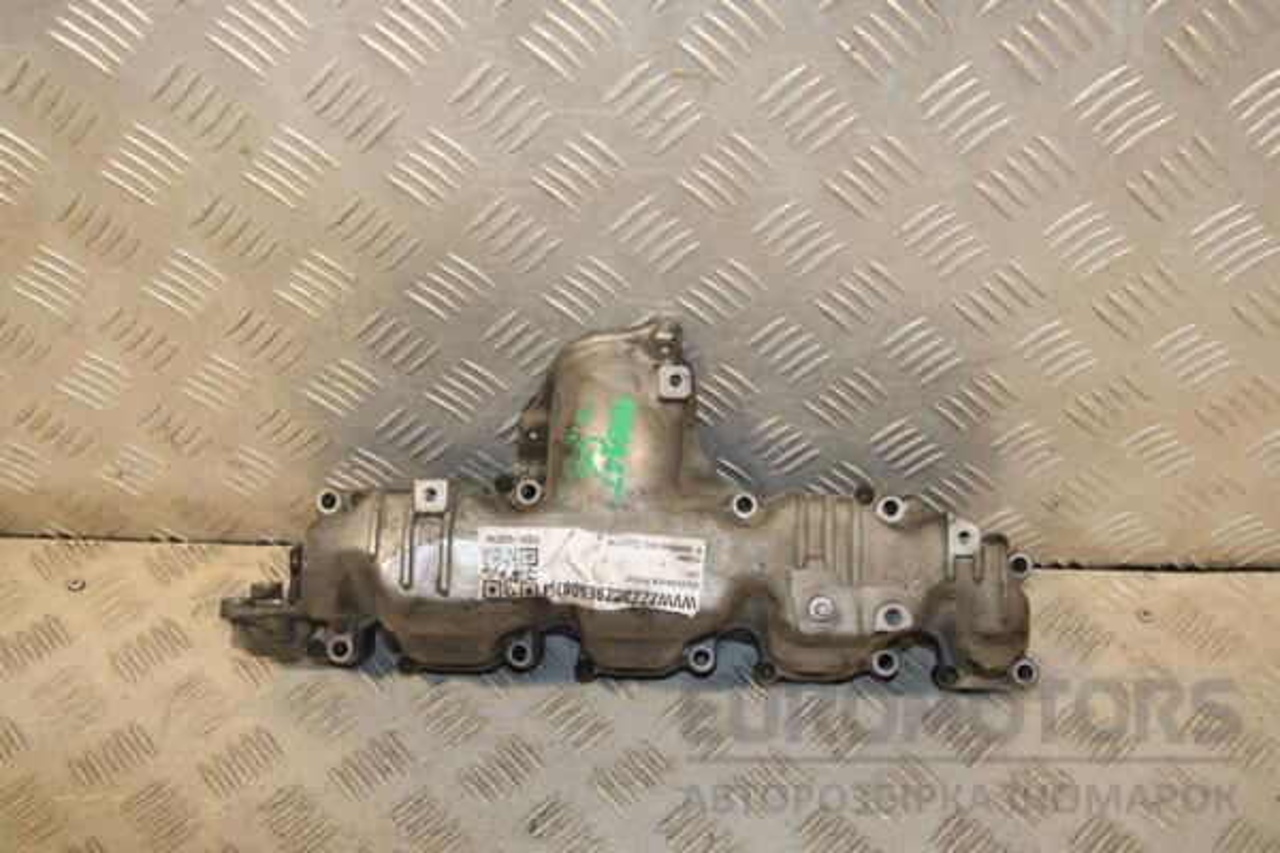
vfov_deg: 34.2
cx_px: 640
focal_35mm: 39
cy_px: 426
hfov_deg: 49.6
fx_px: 1387
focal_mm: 26
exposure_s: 1/200
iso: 800
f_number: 6.3
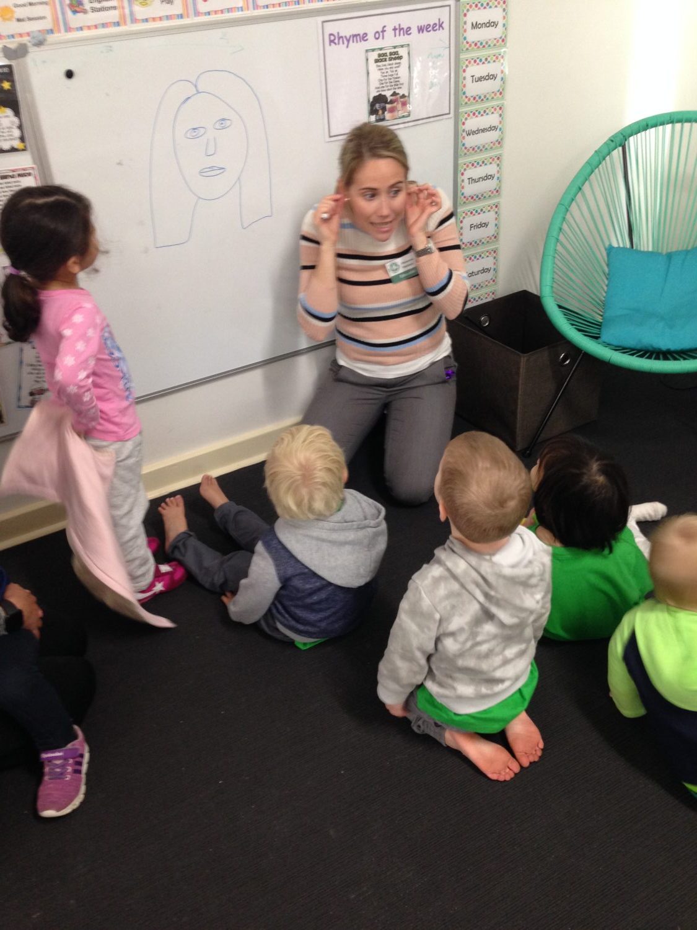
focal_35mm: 33
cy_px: 465
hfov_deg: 42.9
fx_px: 886
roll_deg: +5.4
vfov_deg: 55.4
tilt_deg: -32.3
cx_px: 348
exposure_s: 1/20
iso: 160
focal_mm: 4.12
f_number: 2.4
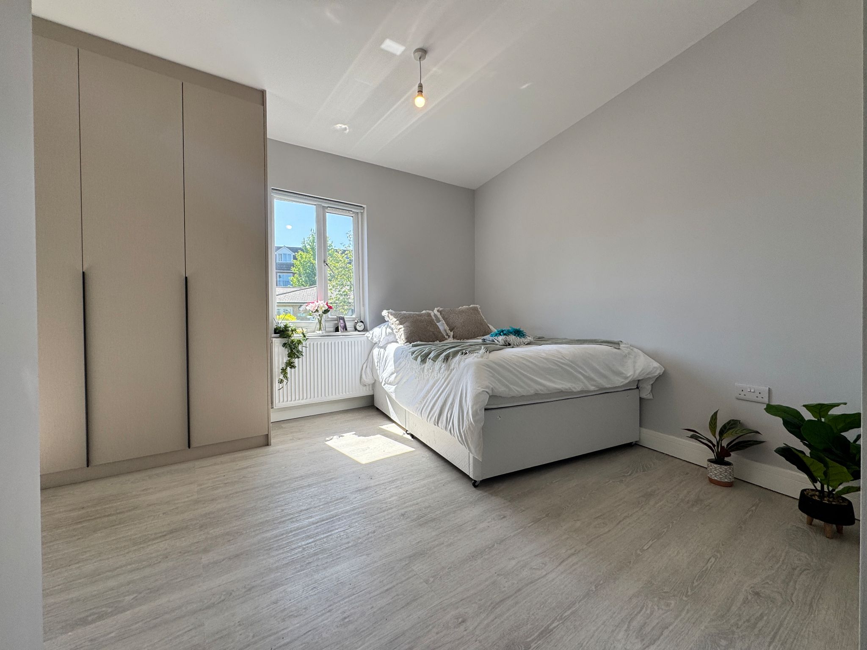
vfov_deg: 85.7
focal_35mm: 14
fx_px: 351
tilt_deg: +0.1
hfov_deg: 102.1
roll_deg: +0.8
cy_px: 325
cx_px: 434
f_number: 2.2
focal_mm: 2.22
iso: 40
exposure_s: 1/253
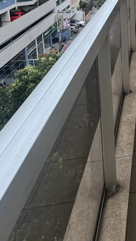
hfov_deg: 23.1
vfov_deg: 41.2
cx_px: 202
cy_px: -7
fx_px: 269
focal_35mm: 42
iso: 40
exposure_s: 1/136
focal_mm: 2.22
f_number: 2.2
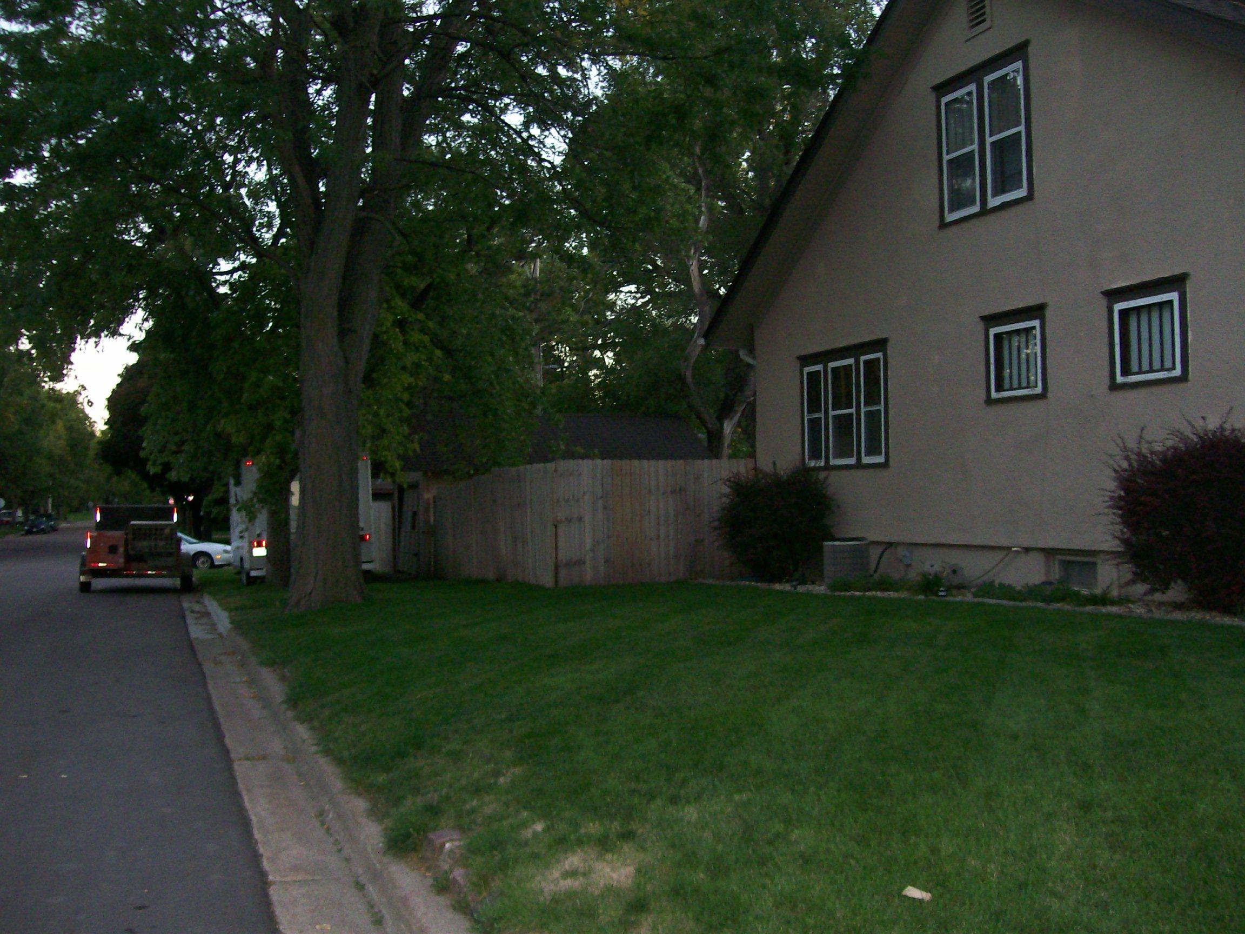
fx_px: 1295
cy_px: 467
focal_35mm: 36
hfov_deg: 51.4
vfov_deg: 39.7
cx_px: 622
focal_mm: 6
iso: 140
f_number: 2.7
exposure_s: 1/64
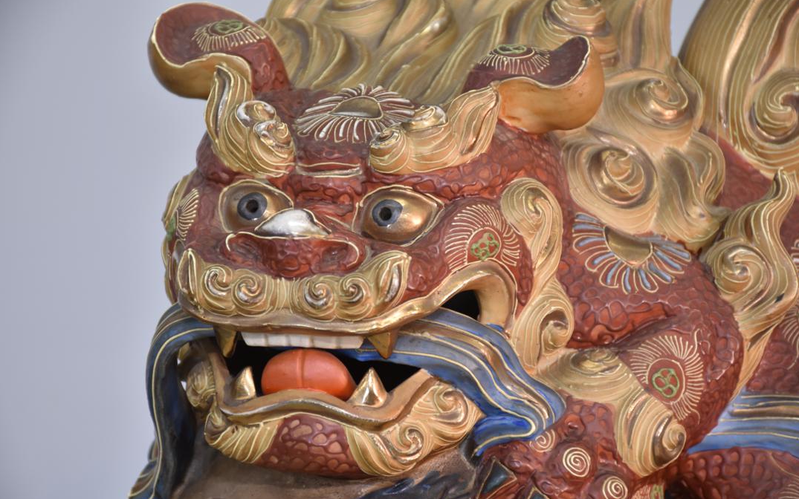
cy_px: 265
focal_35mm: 147
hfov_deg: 14.3
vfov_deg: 9.0
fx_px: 3191
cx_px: 402
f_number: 5.3
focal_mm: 95
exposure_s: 1/25
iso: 400
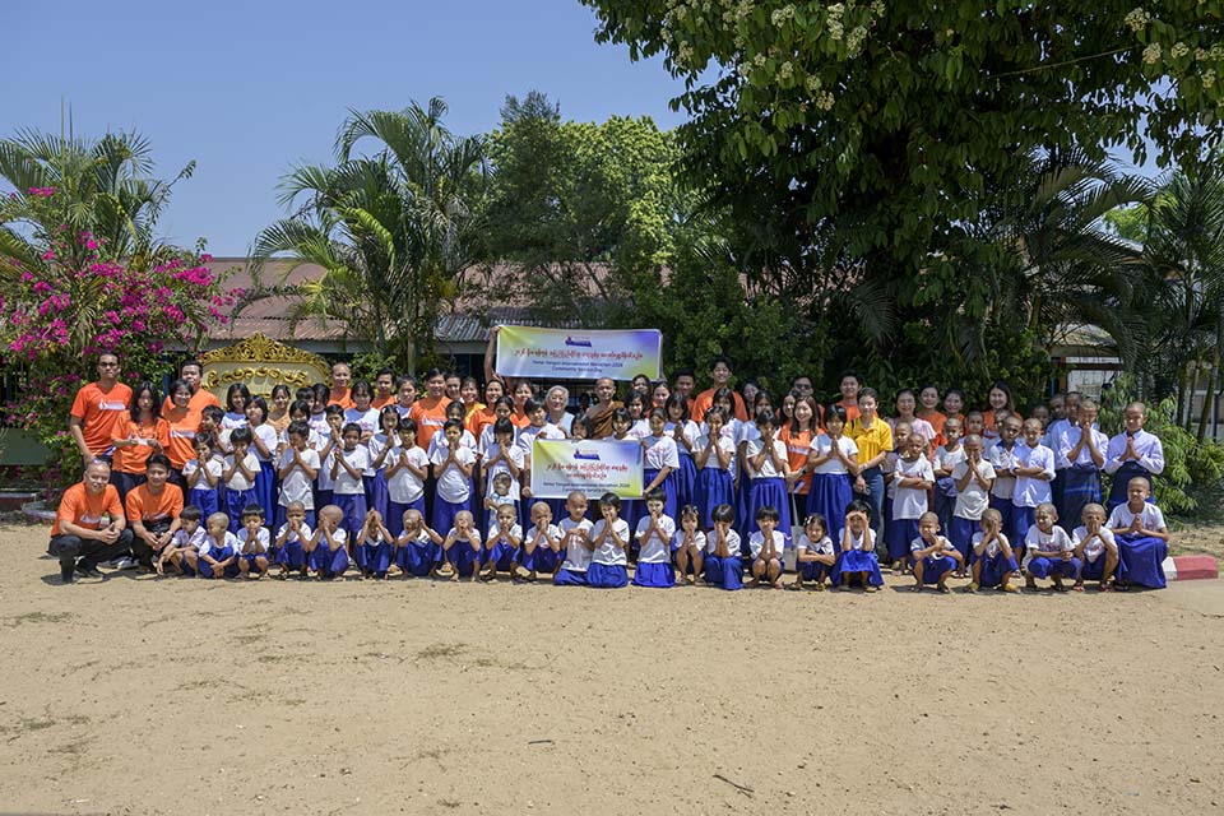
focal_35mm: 31
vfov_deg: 42.3
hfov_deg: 60.3
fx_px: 1054
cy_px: 408
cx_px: 612
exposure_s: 1/500
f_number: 8
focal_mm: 31
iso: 220
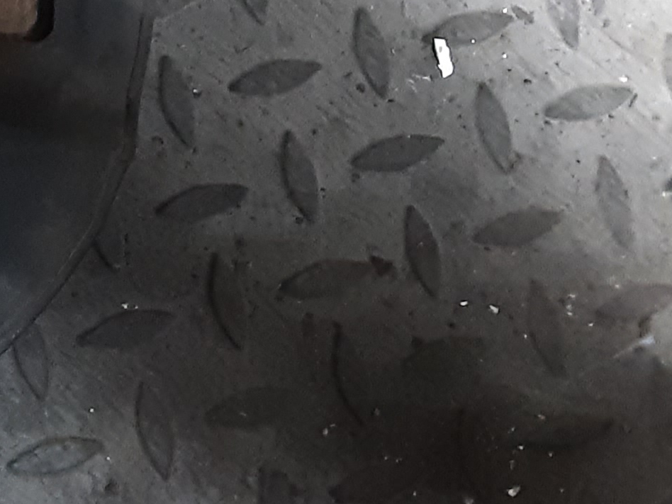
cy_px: 25
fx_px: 1805
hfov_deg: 18.1
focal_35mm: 93
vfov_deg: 15.7
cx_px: -422
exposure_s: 1/20
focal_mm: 2.91
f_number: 1.9
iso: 400
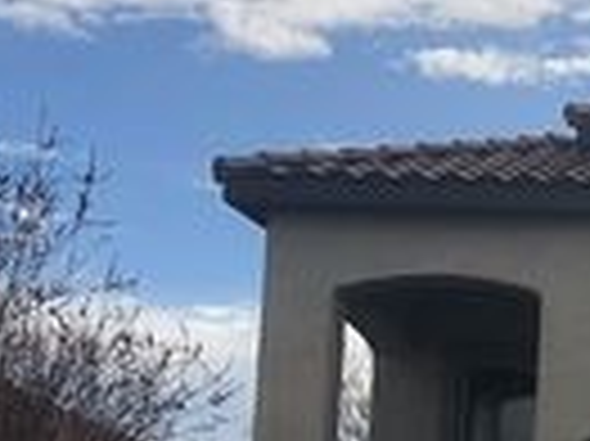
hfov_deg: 16.1
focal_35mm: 107
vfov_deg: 13.6
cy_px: 430
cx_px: 995
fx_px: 1822
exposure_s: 1/4367
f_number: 1.8
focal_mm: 4
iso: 20
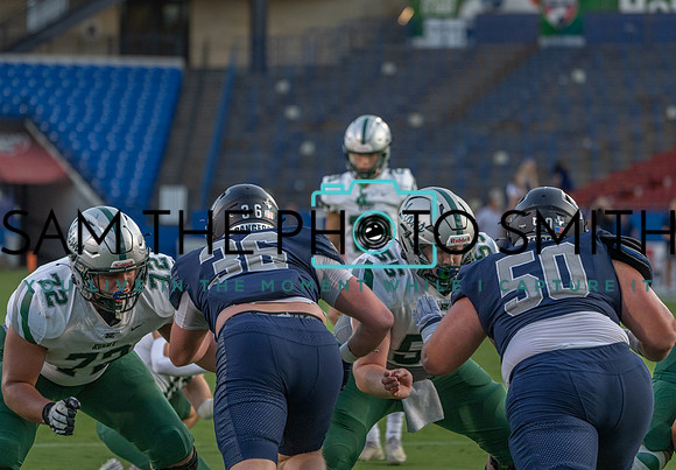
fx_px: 4597
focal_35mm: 242
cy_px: 226
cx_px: 368
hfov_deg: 8.4
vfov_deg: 5.8
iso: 2000
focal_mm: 224
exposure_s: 1/1250
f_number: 5.6
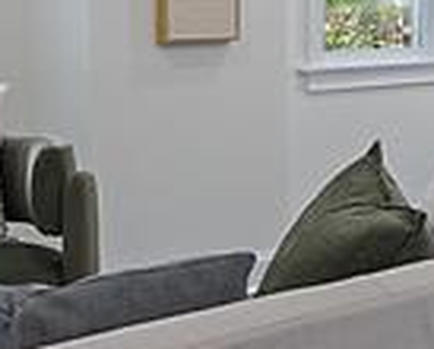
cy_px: -38
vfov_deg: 13.5
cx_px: 985
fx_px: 1441
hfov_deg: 13.4
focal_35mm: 112
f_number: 8
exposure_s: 1
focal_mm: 16
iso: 100
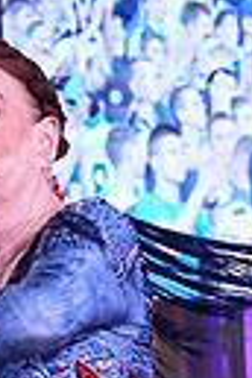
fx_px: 3717
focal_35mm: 354
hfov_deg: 3.9
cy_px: 630
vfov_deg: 5.7
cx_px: 7
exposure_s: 1/320
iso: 2500
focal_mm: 53
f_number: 6.3
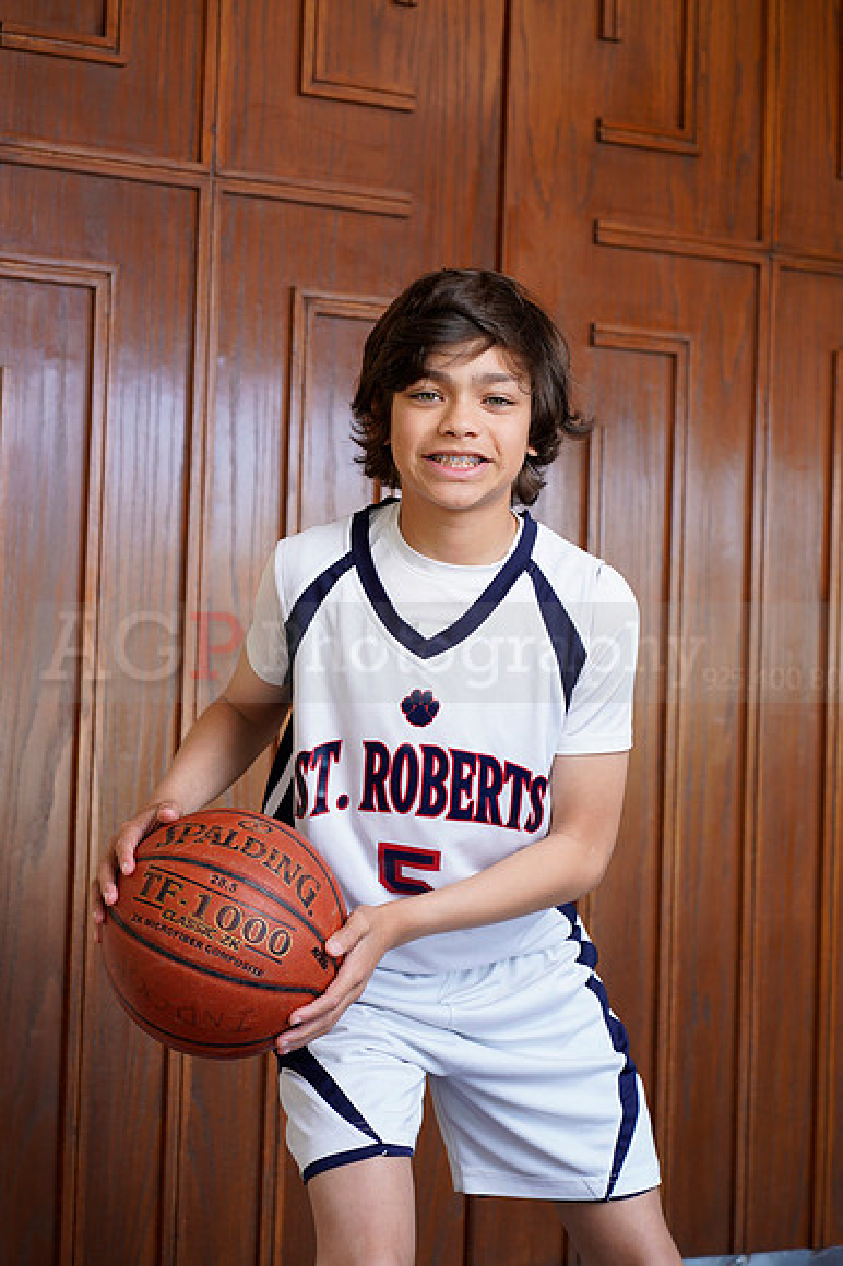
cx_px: 422
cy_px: 633
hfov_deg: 16.1
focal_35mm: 85
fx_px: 2989
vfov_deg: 23.9
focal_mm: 85
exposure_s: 1/60
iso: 200
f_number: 5.6
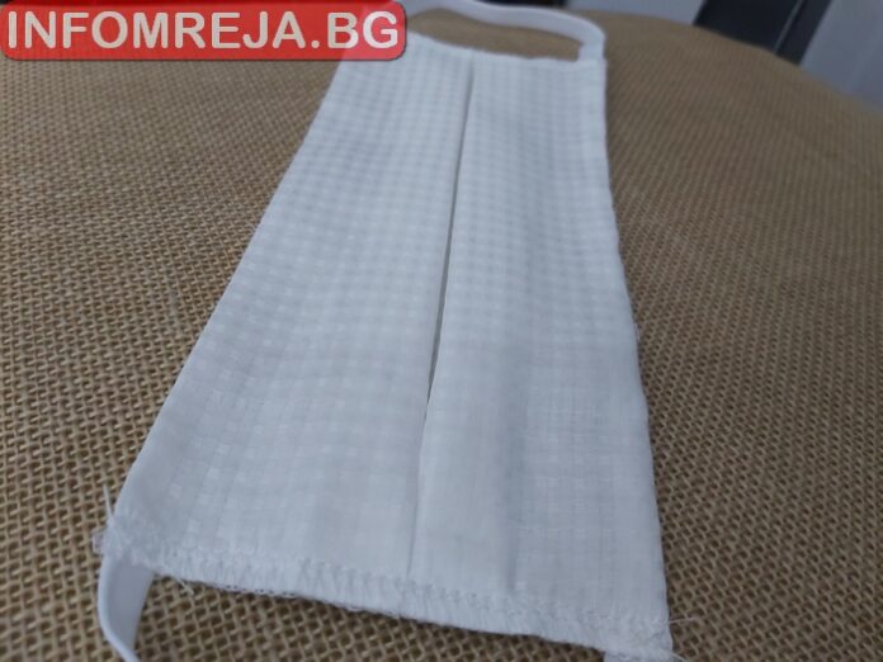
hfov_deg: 67.3
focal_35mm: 26
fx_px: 663
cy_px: 331
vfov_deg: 53.1
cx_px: 442
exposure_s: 1/50
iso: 160
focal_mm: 3.92
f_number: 1.7
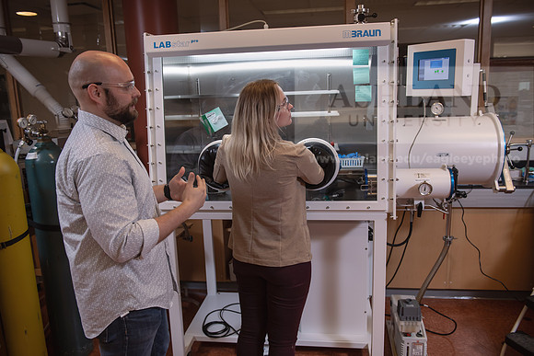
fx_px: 430
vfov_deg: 45.0
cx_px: 267
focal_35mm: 29
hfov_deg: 63.6
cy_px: 178
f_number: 3.5
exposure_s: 1/200
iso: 500
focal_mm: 29
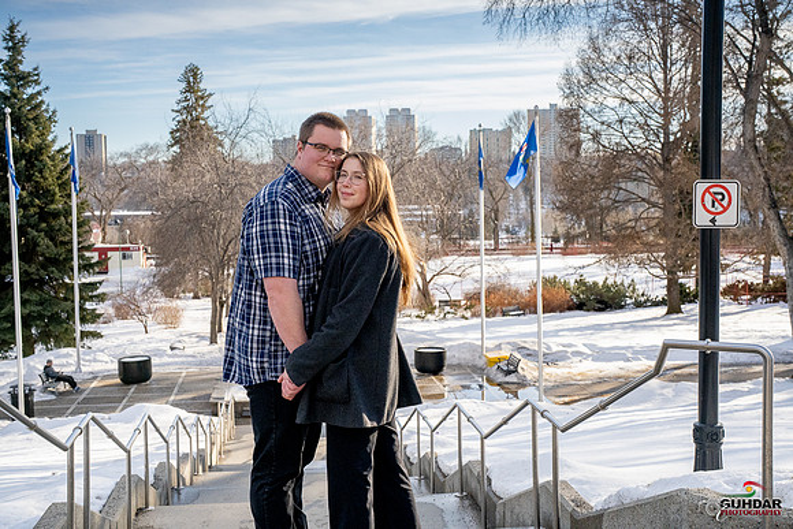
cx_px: 396
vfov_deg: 27.0
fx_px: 1102
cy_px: 264
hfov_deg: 39.6
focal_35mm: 50
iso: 4000
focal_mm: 50
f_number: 7.1
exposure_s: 1/6400
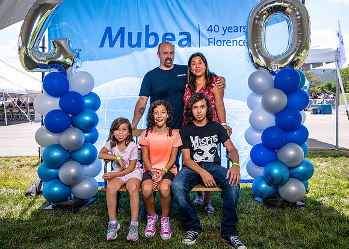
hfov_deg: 54.3
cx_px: 175
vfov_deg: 40.2
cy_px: 121
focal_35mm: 34
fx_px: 340
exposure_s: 1/250
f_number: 5.6
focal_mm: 31
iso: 200
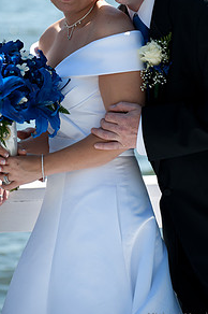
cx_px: 94
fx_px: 1555
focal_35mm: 179
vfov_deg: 11.5
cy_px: 94
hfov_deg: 7.7
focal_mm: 116
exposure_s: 1/800
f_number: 5
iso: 200
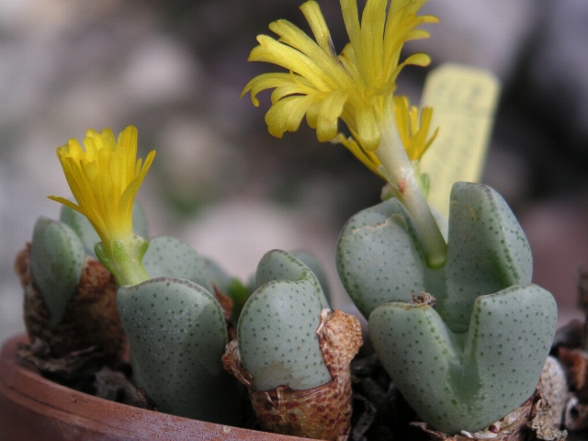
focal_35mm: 111
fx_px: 1885
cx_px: 294
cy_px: 220
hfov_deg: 17.7
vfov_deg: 13.3
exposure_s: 1/500
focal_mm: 17.1
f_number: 3.6
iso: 50
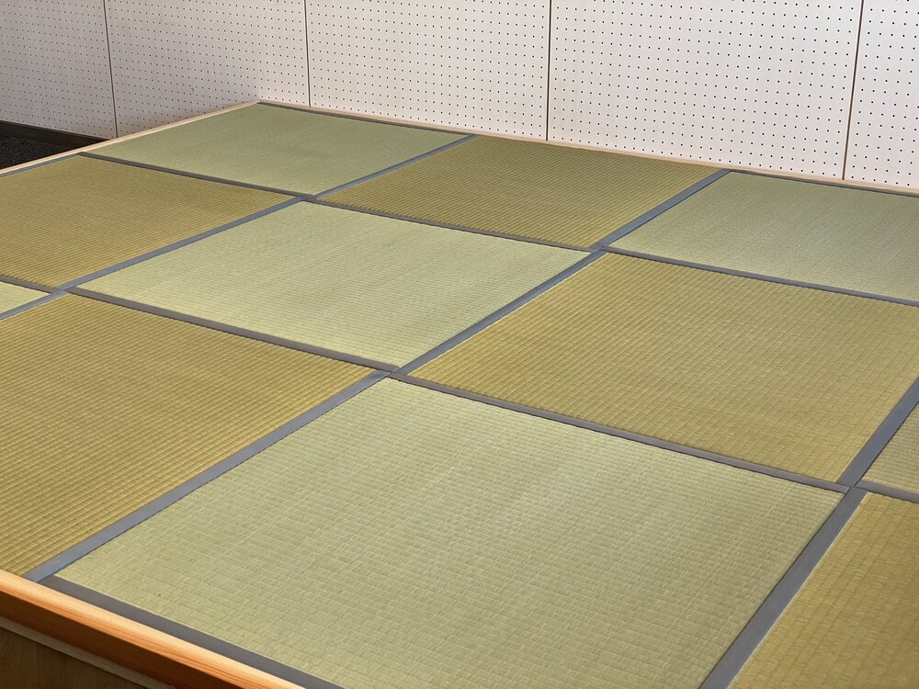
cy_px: 344
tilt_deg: -21.7
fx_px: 1381
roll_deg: +0.2
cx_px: 460
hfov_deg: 36.8
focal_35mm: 52
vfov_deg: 28.0
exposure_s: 1/122
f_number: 2
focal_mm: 6
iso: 40
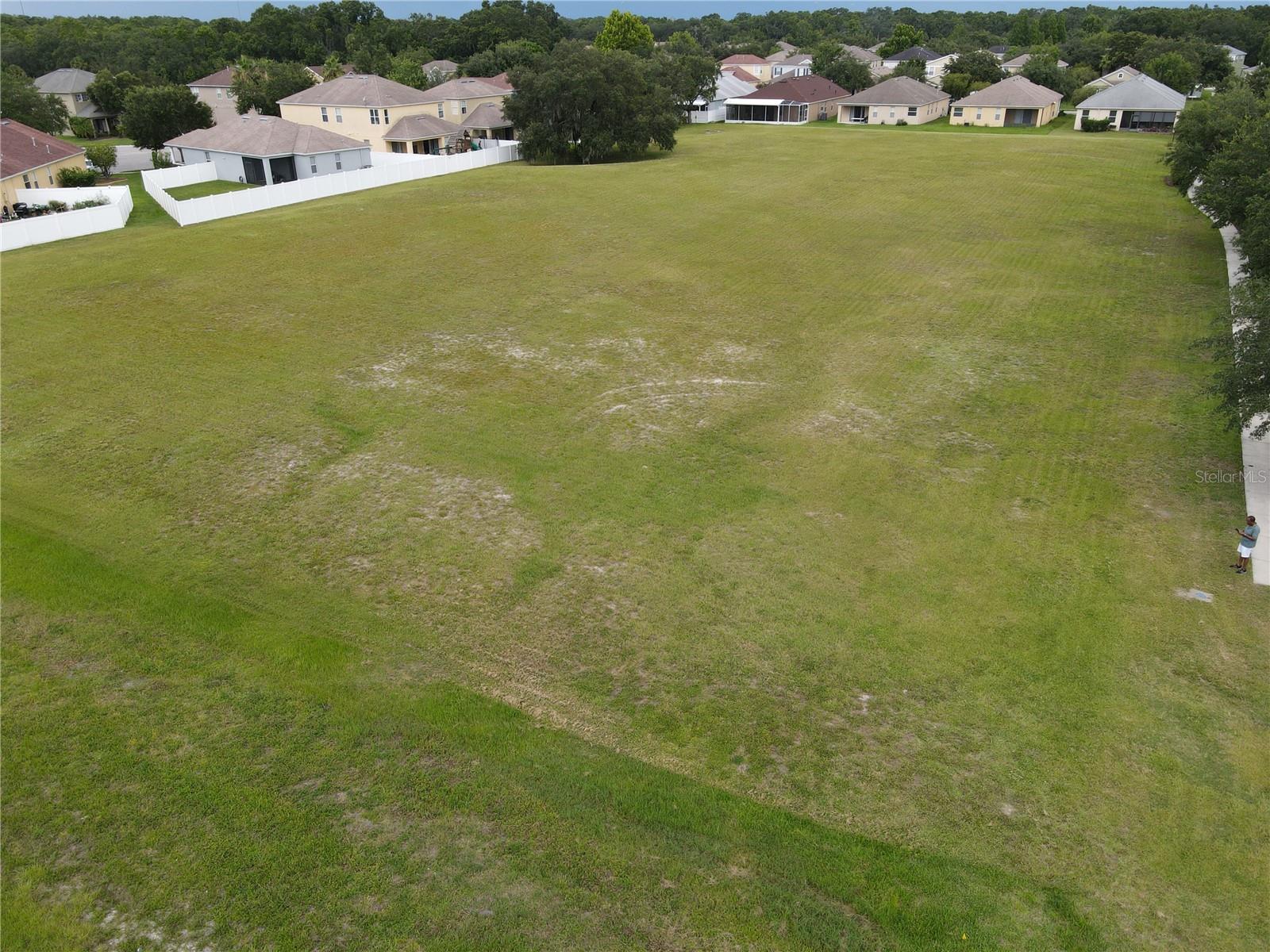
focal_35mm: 24
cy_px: 476
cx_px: 635
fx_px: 881
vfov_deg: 56.8
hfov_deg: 71.6
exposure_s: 1/125
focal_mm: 4.5
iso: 100
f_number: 2.8
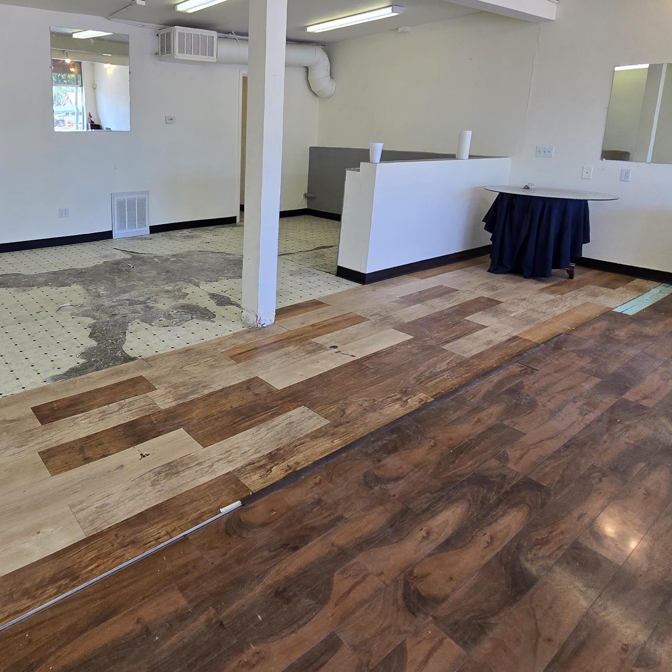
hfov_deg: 69.1
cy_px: 228
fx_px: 461
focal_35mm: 21
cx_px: 199
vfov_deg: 70.2
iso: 80
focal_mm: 2.2
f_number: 2.2
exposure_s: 1/120
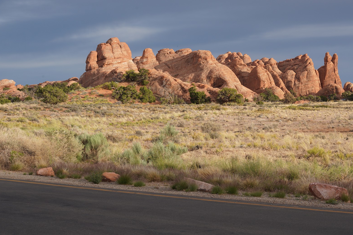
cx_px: 224
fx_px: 667
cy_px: 99
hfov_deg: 29.5
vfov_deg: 20.0
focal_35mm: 68
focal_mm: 53
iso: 200
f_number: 14
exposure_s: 1/100
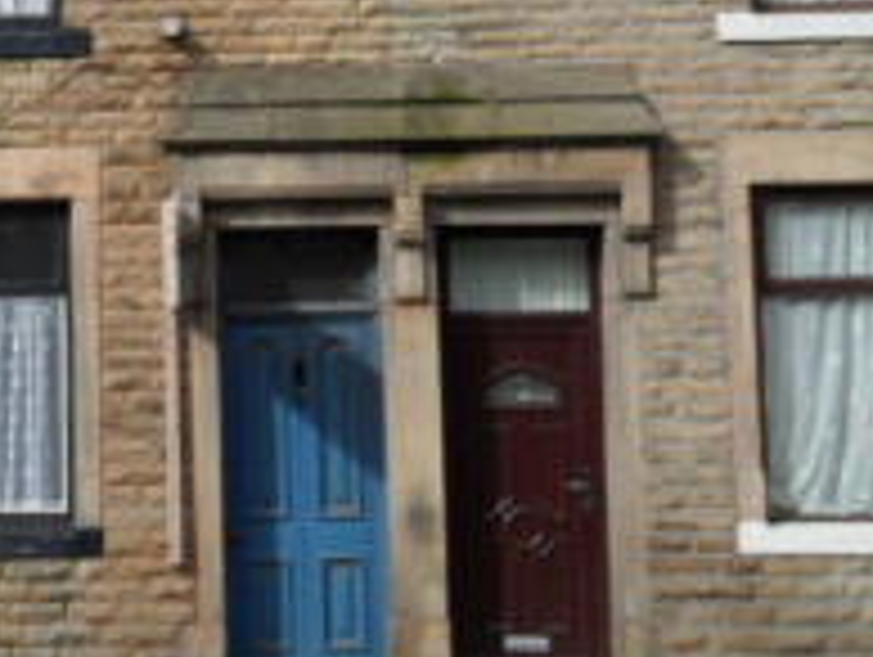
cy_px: 38
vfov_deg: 15.2
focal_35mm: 96
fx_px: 2424
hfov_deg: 19.8
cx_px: -7
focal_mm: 5.3
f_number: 3.4
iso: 80
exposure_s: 1/1000
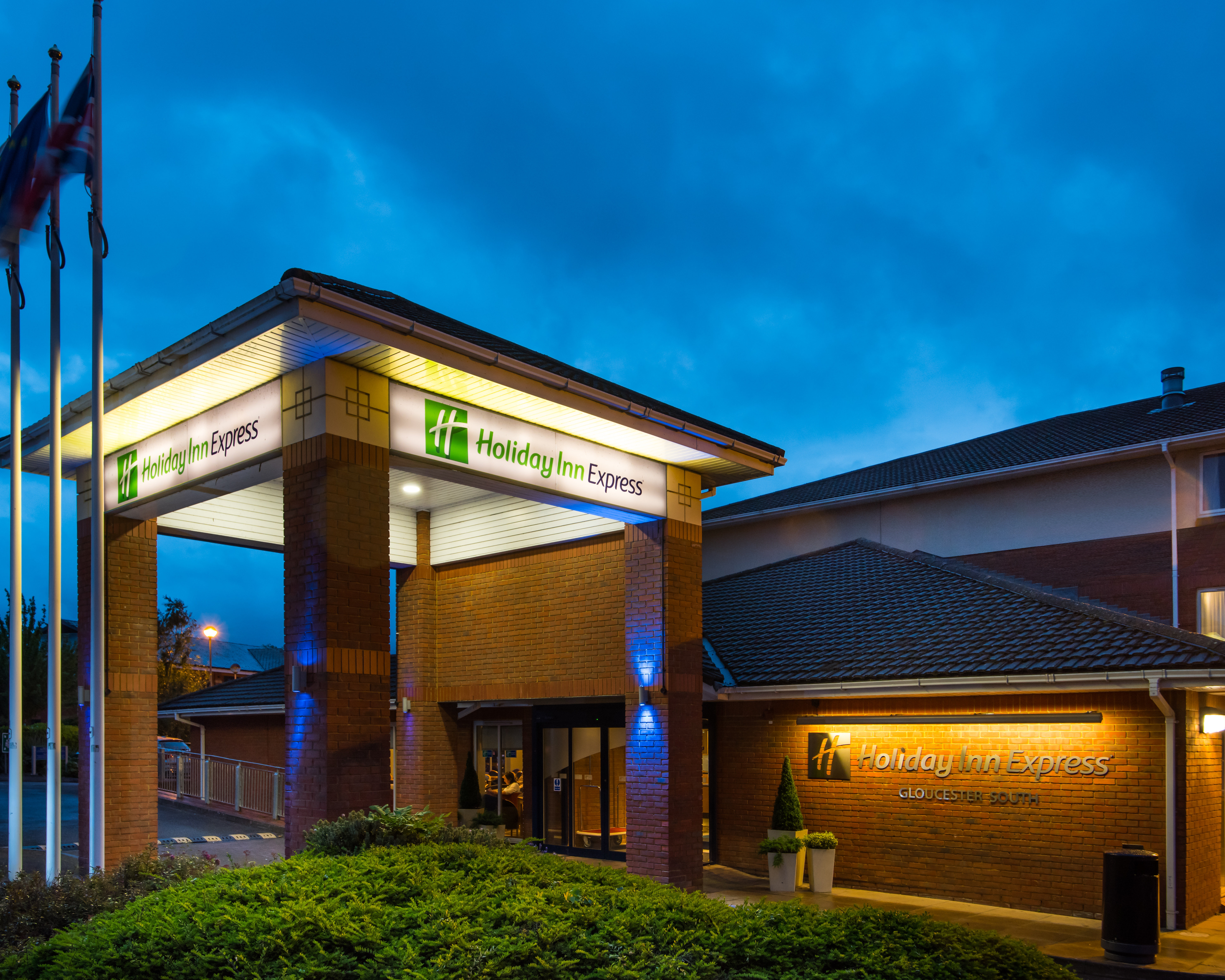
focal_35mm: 28
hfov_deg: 62.2
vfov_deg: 51.5
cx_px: 572
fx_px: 1015
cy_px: 483
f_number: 10
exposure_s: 1/5
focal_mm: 24
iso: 500
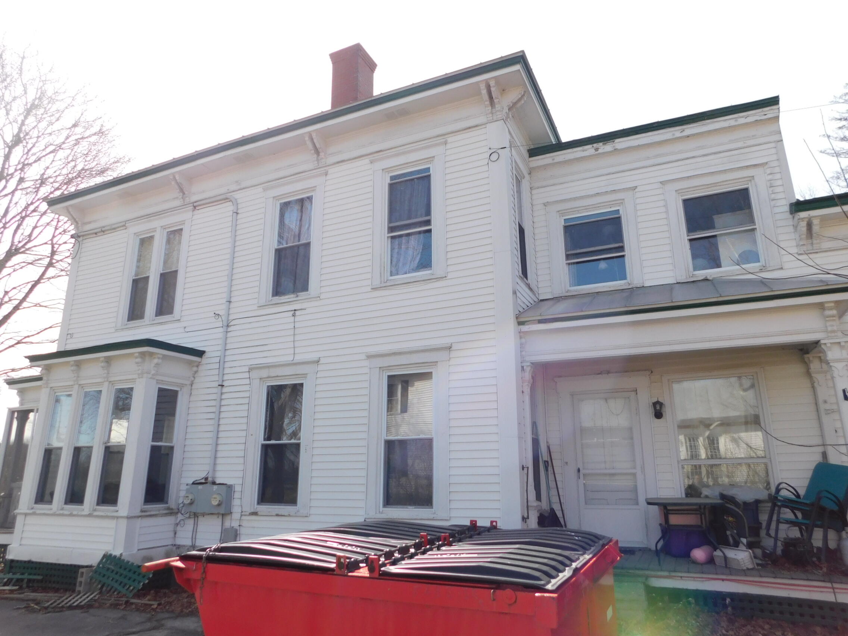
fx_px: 588
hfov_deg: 71.6
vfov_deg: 56.8
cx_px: 424
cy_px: 318
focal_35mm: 24
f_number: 3
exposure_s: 1/800
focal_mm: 4.1
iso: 125
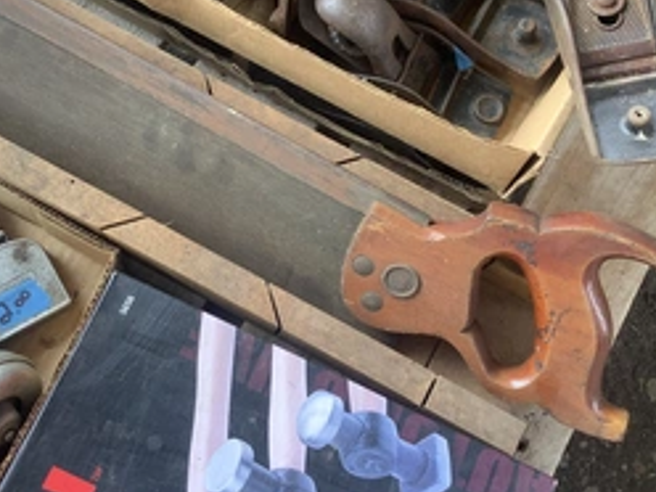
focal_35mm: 50
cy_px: 164
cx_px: 317
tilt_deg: -72.7
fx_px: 948
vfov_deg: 28.9
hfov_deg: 38.2
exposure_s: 1/120
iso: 50
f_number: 2.4
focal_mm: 3.3
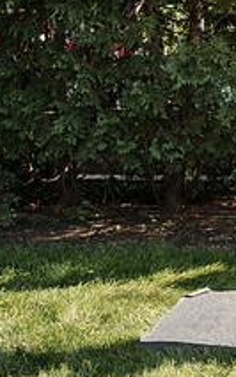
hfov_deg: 12.1
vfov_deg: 21.1
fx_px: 999
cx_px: 463
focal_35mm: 97
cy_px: 52
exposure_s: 1/250
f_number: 5
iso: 200
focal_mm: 35
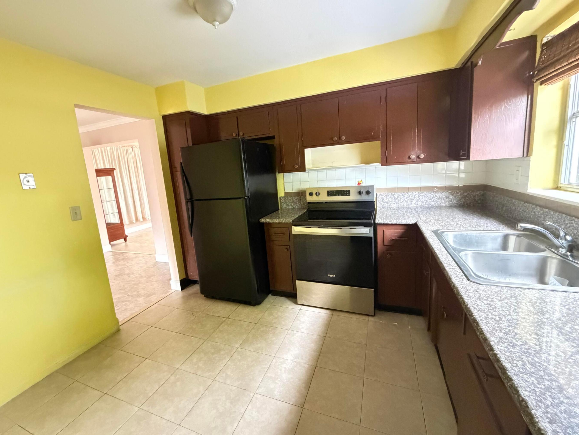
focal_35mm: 15
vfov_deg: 81.7
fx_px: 251
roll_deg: +4.7
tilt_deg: -9.0
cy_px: 209
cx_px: 281
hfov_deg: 98.1
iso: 1250
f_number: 2.2
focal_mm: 2.22
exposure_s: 1/47
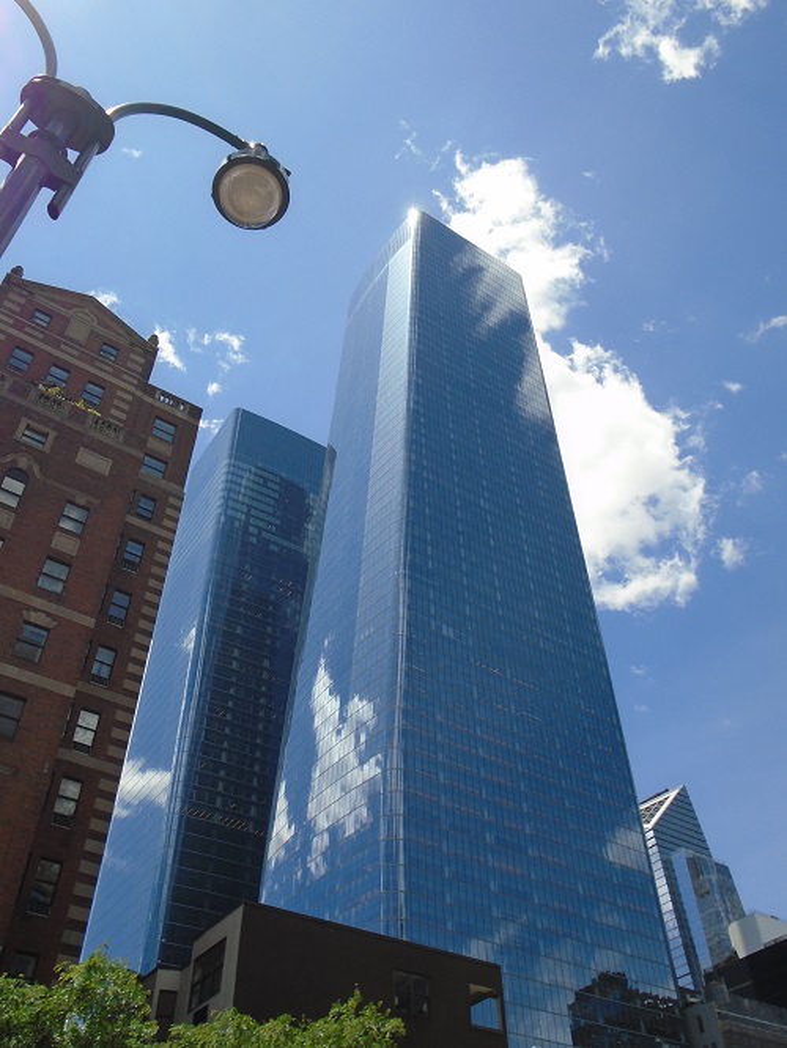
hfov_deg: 45.5
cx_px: 394
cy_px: 524
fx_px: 939
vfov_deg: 58.3
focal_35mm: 31
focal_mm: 5.5
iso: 100
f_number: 8.8
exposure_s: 1/200
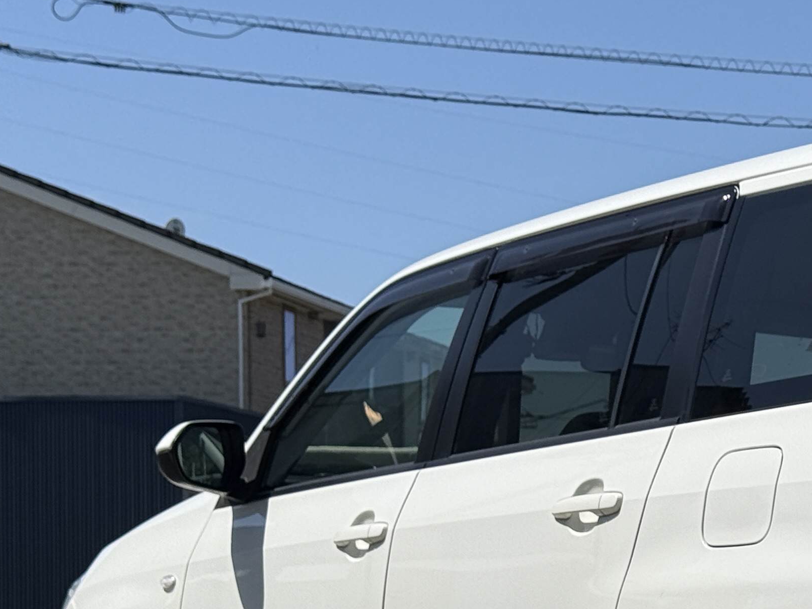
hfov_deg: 15.9
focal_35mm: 120
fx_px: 2815
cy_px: 568
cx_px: 905
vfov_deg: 12.2
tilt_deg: +0.9
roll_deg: +0.0
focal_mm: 6.76
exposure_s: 1/8772
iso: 80
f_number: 1.78
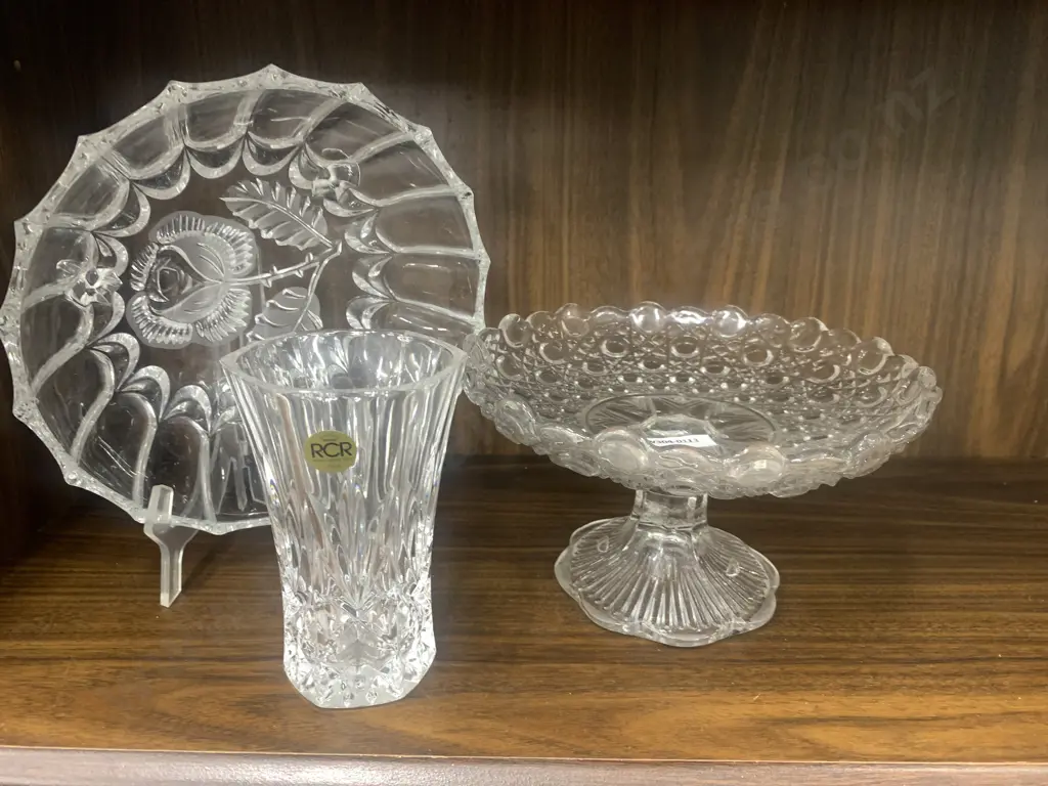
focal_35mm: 26
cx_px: 524
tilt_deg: -19.0
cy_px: 393
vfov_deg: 53.1
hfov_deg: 67.3
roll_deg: -1.9
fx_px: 787
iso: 320
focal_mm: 4.25
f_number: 1.8
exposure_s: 1/33
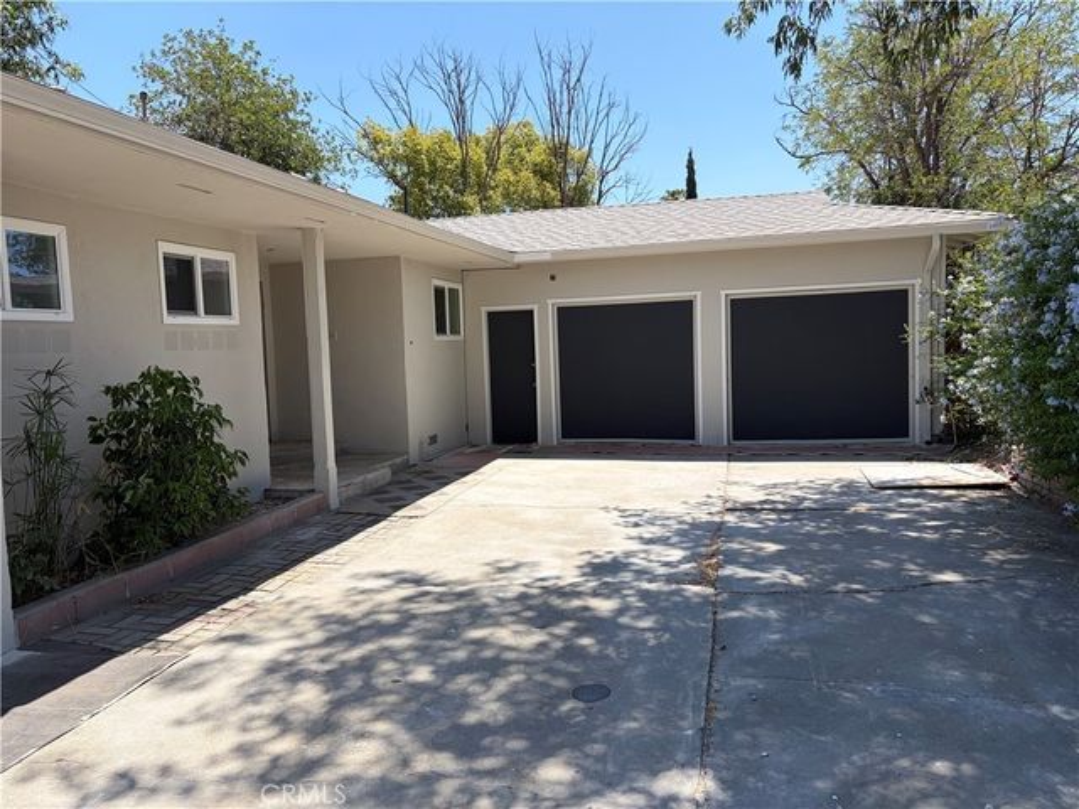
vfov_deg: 53.1
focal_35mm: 26
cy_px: 404
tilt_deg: -4.6
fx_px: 810
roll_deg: +0.2
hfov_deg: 67.3
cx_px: 540
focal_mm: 5.96
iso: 50
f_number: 1.6
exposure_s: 1/2283
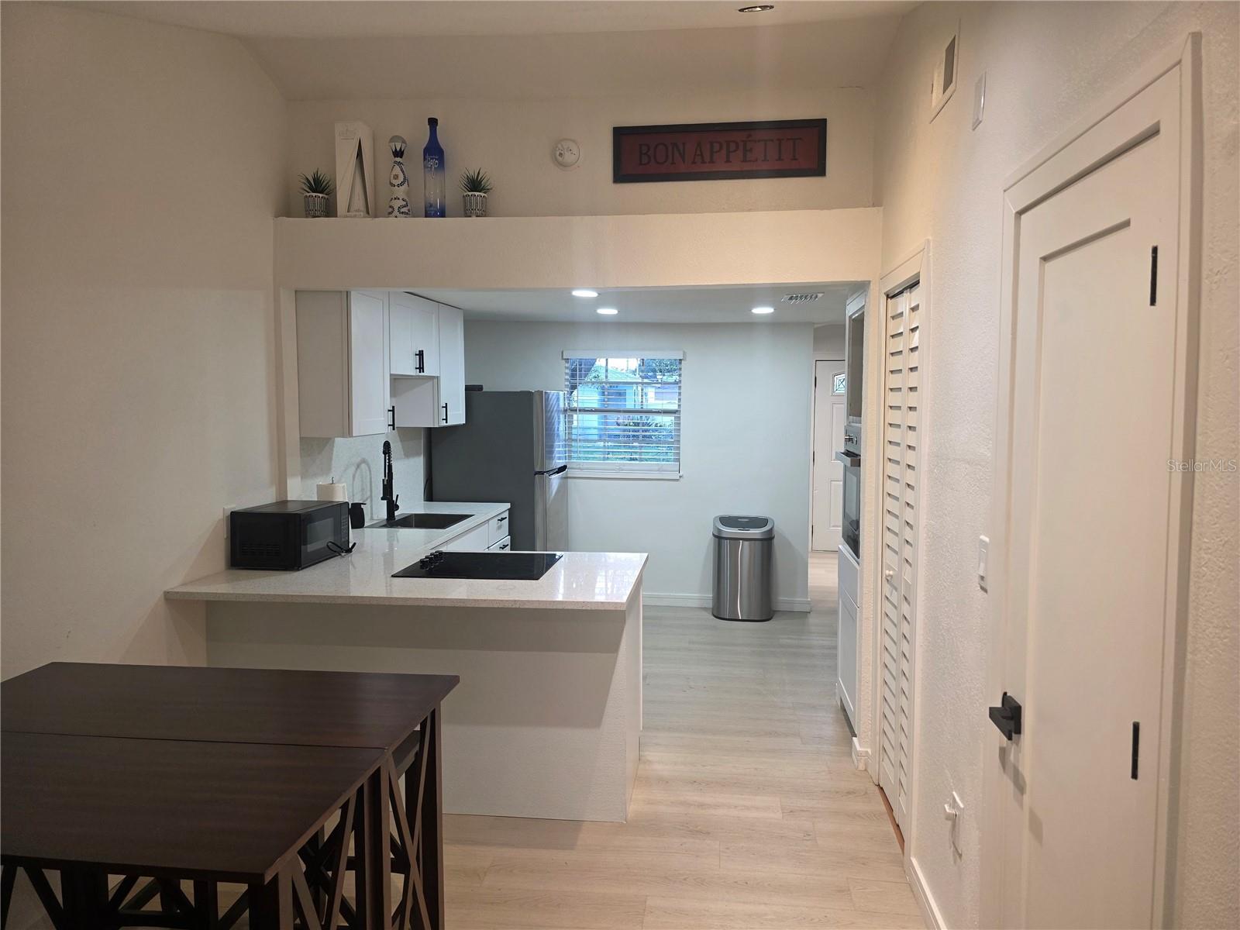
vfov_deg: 58.9
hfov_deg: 73.9
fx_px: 824
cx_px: 620
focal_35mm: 23
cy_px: 465
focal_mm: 6.3
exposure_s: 1/120
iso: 160
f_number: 1.7
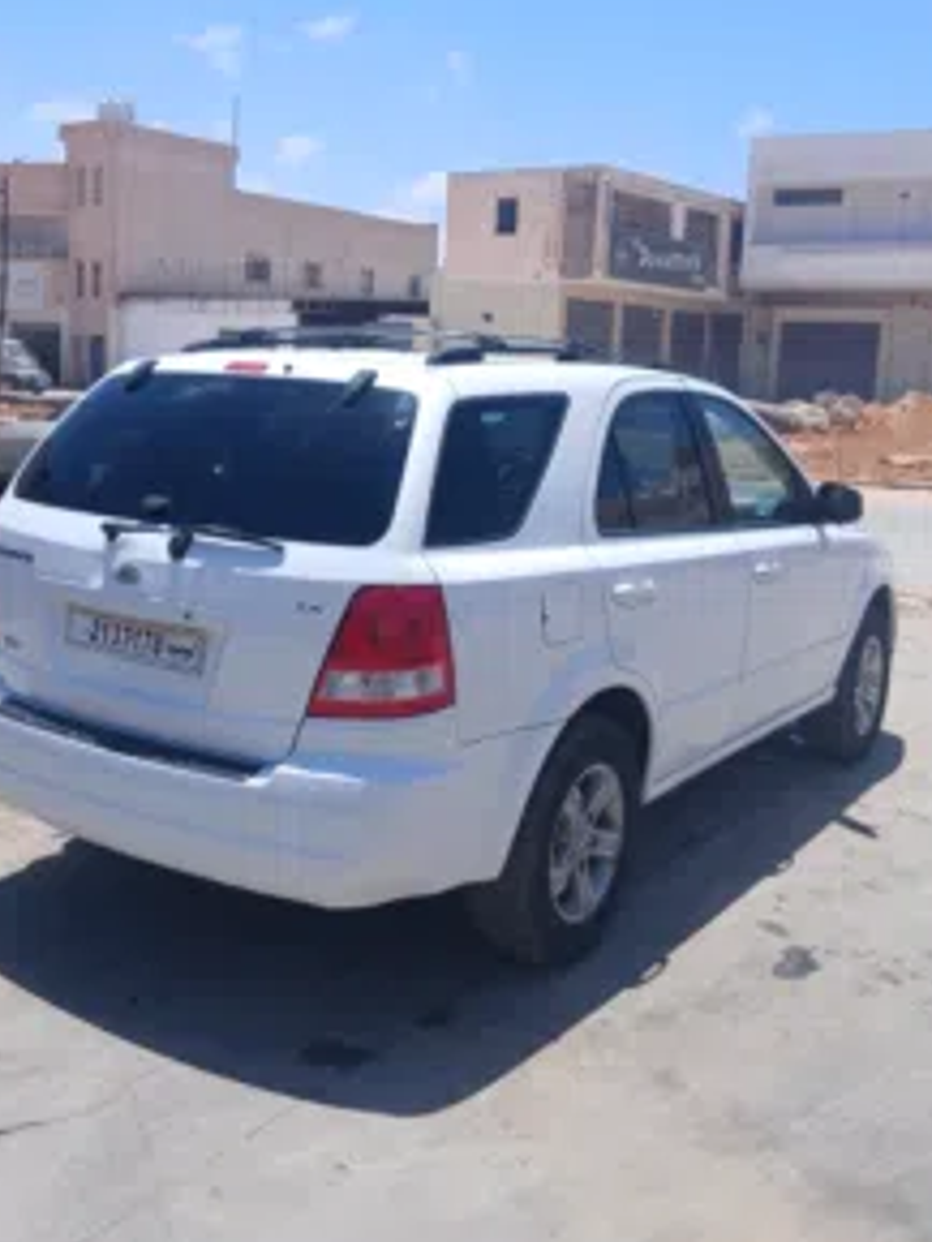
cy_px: 516
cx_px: 404
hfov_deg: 39.6
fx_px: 1291
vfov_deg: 51.1
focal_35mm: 36
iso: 20
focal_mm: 3.98
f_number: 1.8
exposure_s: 1/573
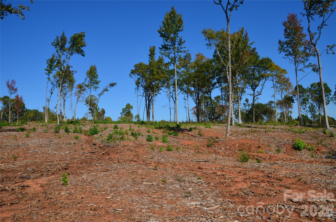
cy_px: 111
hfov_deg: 67.5
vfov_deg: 47.7
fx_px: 251
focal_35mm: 27
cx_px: 168
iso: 100
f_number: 13
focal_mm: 18
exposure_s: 1/200
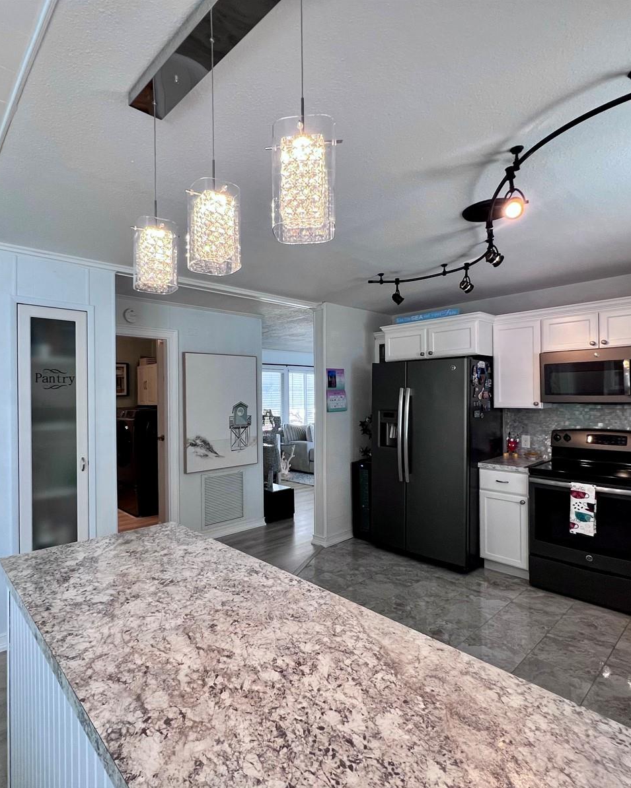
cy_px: 395
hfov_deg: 76.5
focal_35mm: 17
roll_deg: -0.1
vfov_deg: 89.6
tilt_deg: +0.5
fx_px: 397
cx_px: 268
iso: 160
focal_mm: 1.57
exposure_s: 1/120
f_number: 1.8
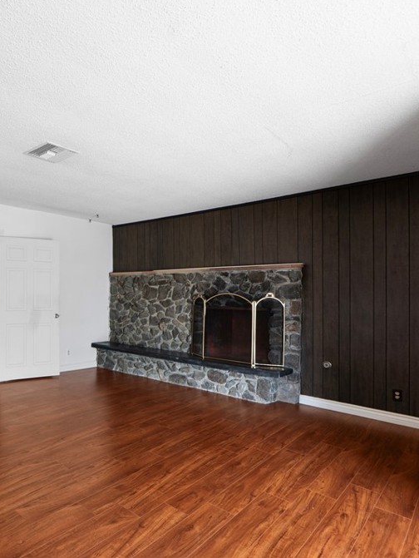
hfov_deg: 56.4
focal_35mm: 22
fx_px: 355
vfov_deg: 76.4
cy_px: 275
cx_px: 80
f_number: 10
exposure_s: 1/5
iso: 100
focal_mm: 10
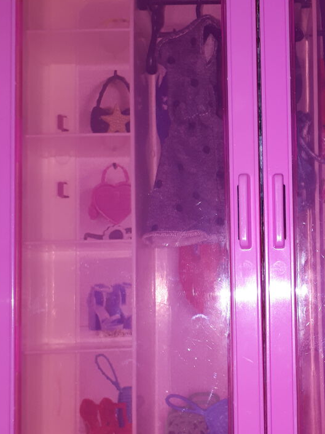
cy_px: 249
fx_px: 639
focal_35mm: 51
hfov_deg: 27.7
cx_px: 278
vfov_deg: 37.4
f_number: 1.9
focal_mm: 3.6
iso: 64
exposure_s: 1/100
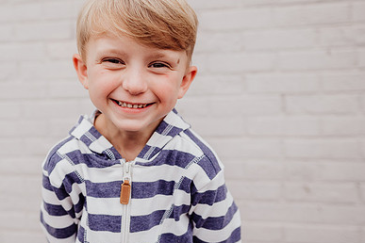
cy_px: 92
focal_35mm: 36
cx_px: 114
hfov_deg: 51.9
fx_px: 365
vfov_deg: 36.7
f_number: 2.5
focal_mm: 24
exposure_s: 1/200
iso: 200
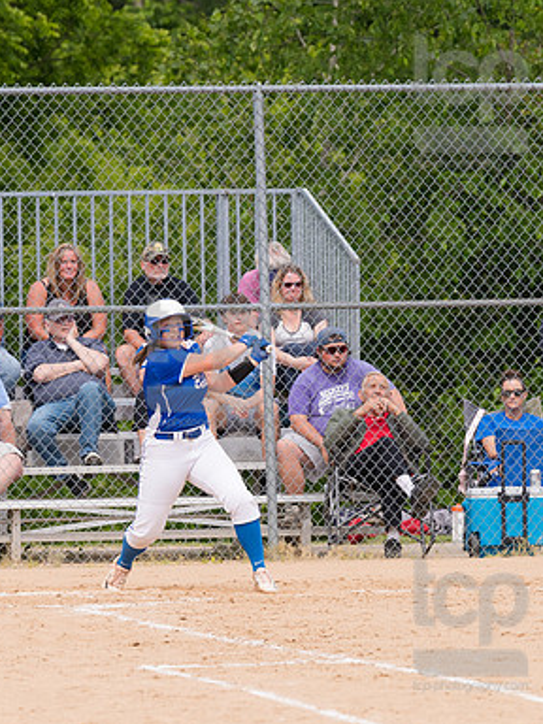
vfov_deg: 4.5
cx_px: 204
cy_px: 362
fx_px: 9119
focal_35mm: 436
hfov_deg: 3.4
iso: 320
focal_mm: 200
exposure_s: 1/1600
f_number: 5.6
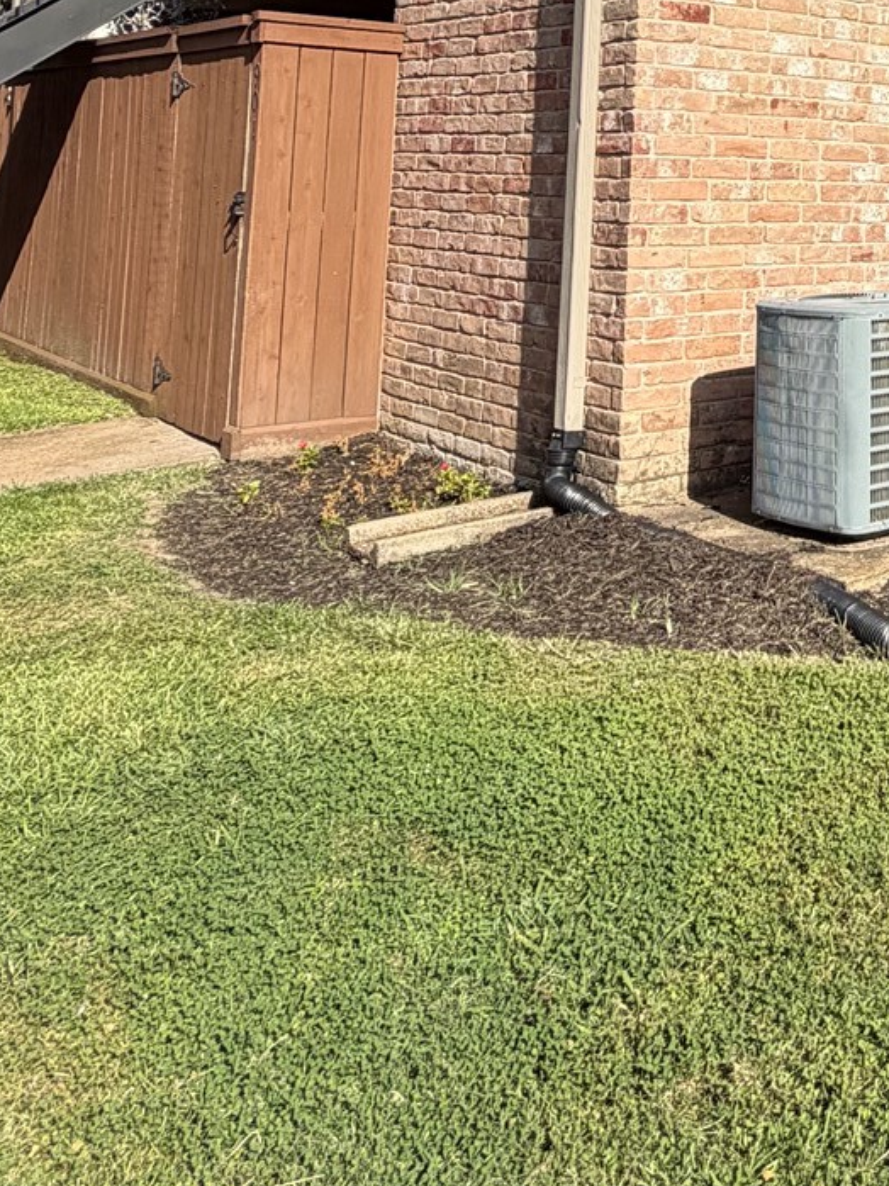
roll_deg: -0.6
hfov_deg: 29.1
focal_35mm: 41
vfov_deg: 41.7
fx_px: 1404
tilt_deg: +4.9
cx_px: 1130
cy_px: 95
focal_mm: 2.22
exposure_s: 1/770
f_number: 2.2
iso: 32
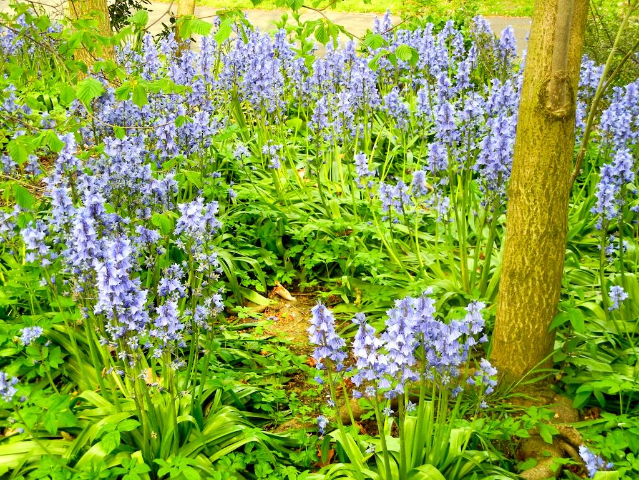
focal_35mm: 68
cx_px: 320
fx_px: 1255
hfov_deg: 28.6
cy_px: 240
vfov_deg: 21.6
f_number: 4.1
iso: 160
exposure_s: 1/157
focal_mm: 12.2
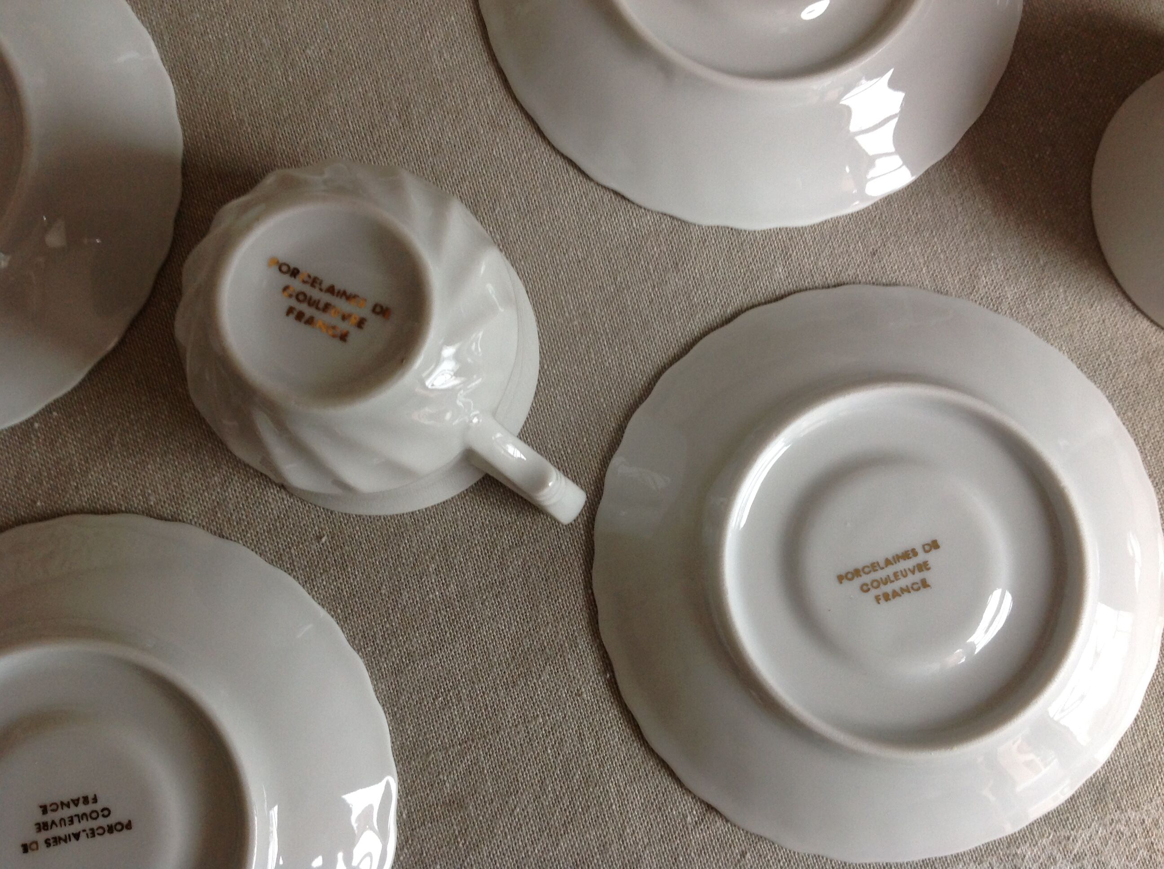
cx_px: 582
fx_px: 1175
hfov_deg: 52.7
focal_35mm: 35
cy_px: 434
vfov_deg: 40.6
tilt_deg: -85.1
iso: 100
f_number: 2.4
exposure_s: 1/15
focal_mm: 4.28
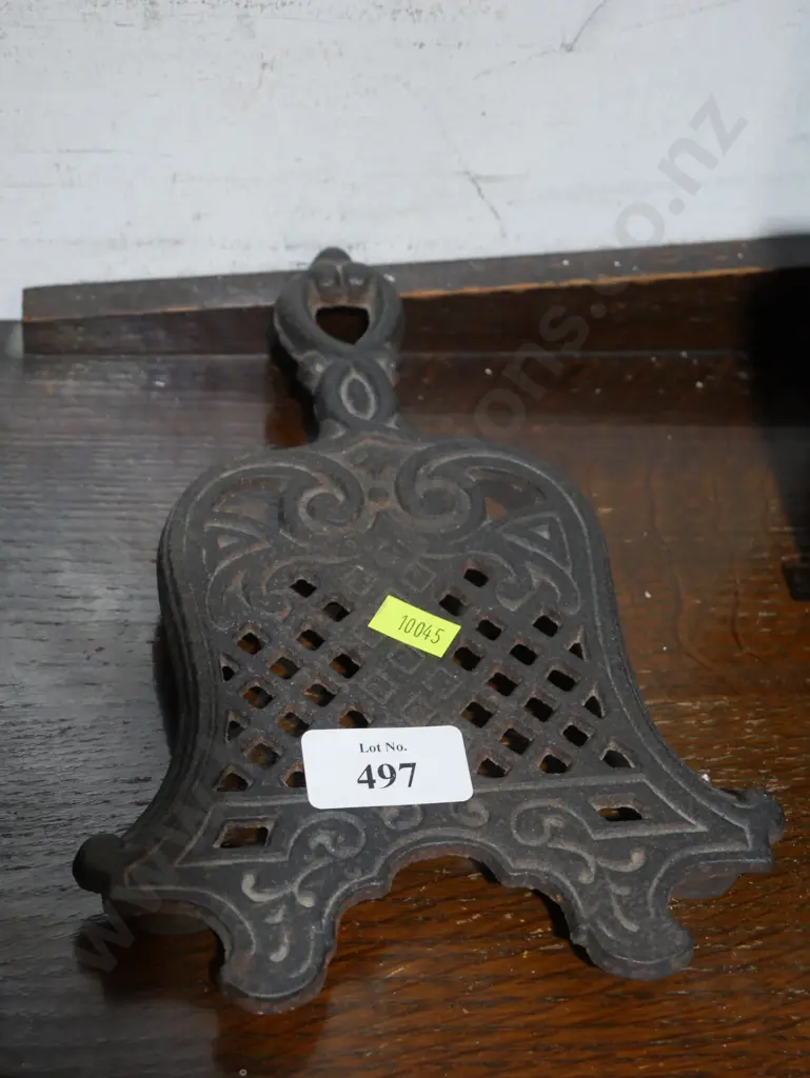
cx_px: 405
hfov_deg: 22.3
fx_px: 2057
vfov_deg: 29.4
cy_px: 539
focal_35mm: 66
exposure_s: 1/80
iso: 1250
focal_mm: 33
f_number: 5.4
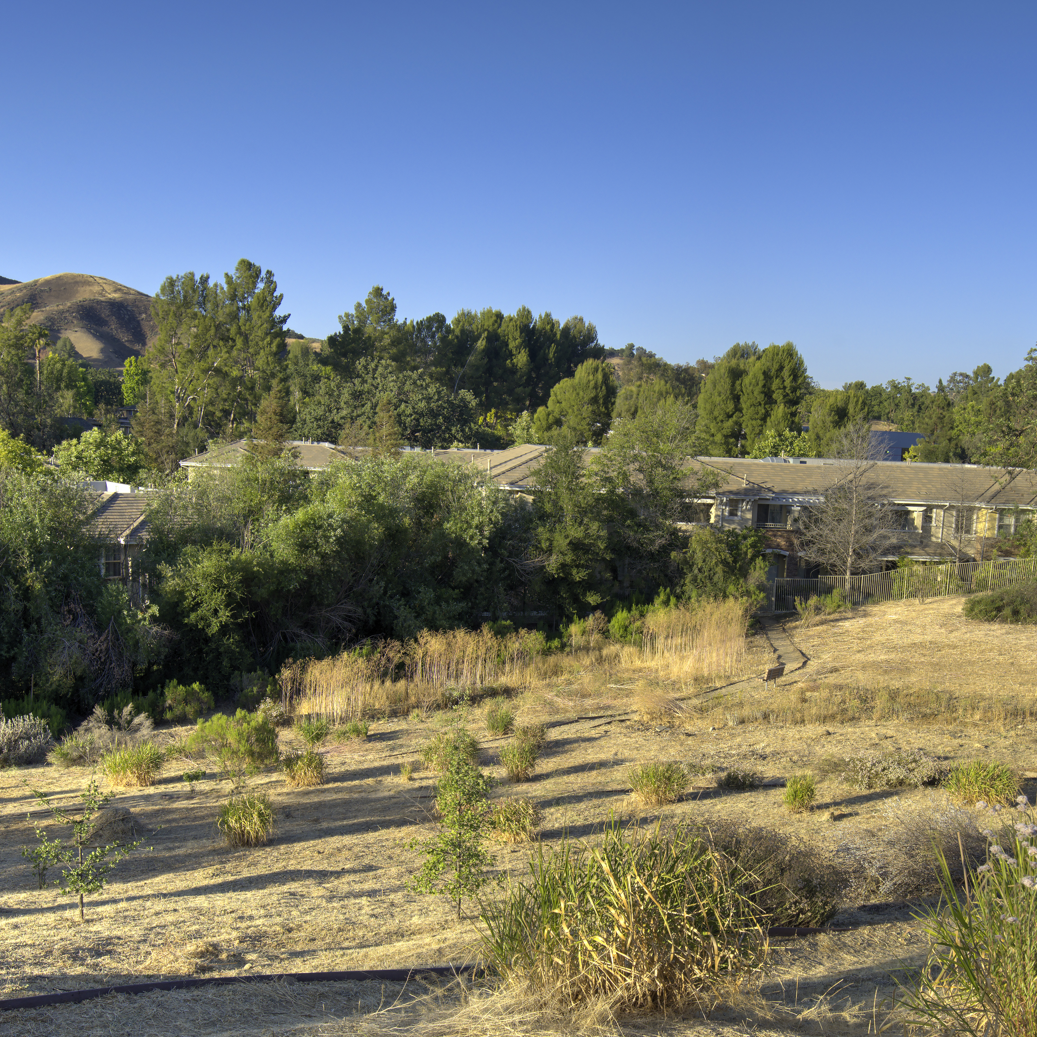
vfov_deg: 43.6
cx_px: 618
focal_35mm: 38
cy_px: 631
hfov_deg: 43.7
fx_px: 1288
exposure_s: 1/80
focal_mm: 23
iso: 200
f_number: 11
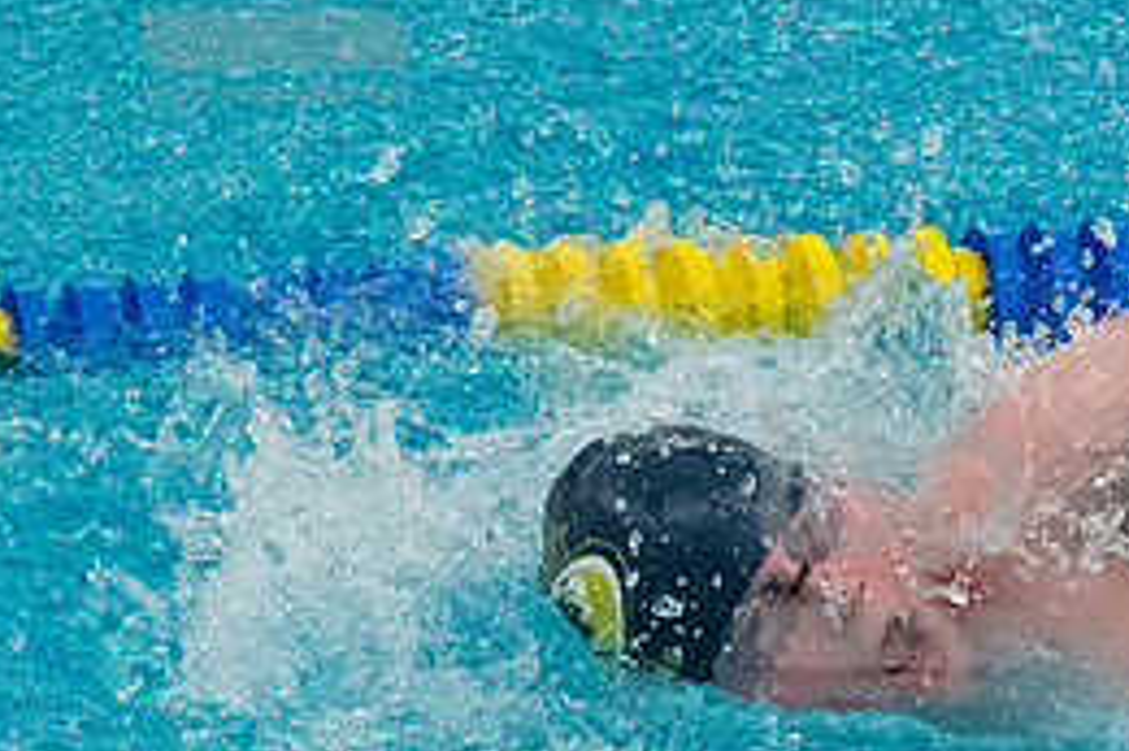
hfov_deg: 6.8
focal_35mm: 301
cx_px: 890
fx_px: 9433
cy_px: 551
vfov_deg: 4.6
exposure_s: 1/1250
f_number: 5
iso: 10000
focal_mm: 90
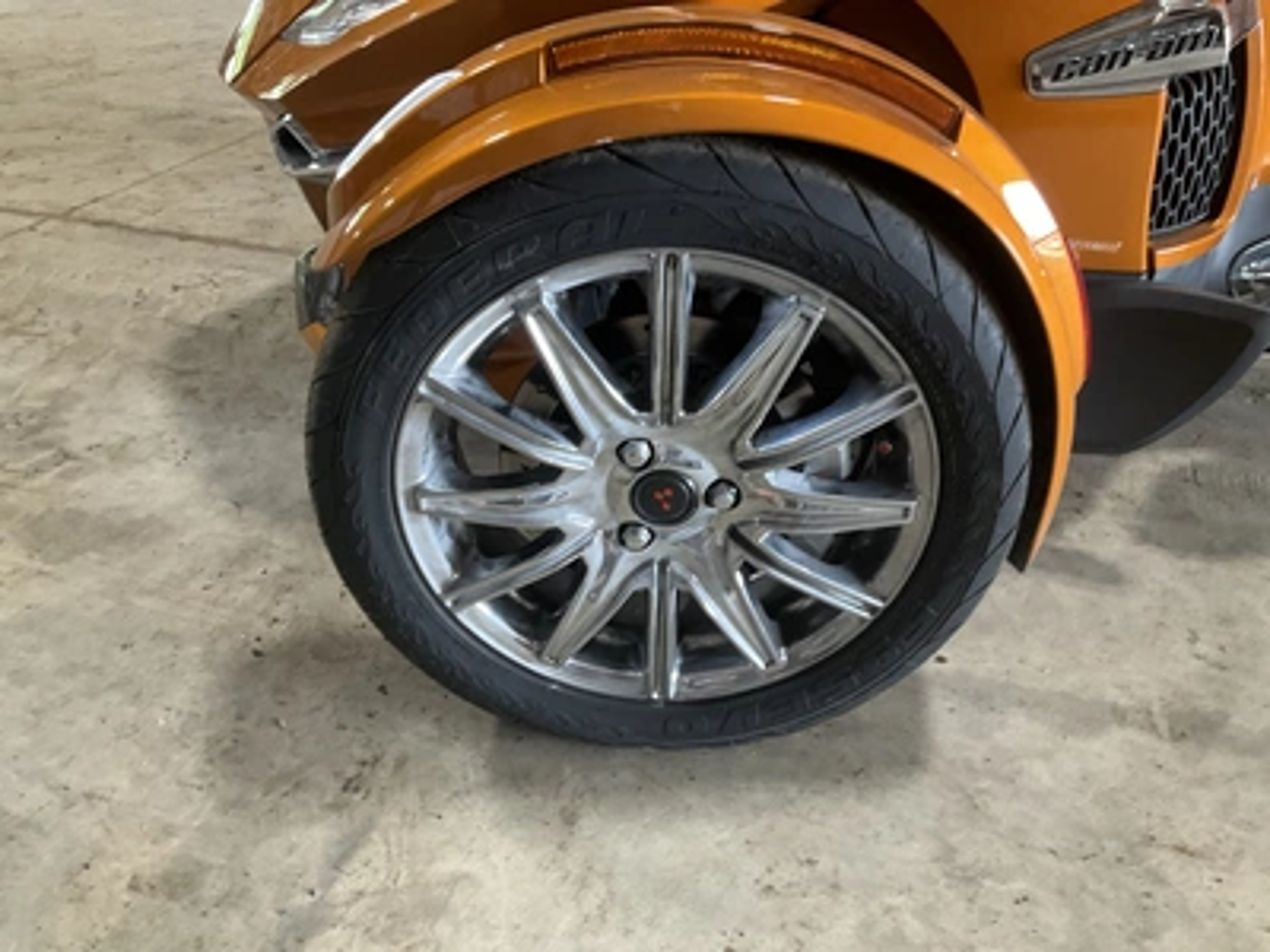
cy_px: 476
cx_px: 635
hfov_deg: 61.7
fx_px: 1064
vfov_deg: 48.2
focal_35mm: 29
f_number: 1.8
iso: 125
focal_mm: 3
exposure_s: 1/60
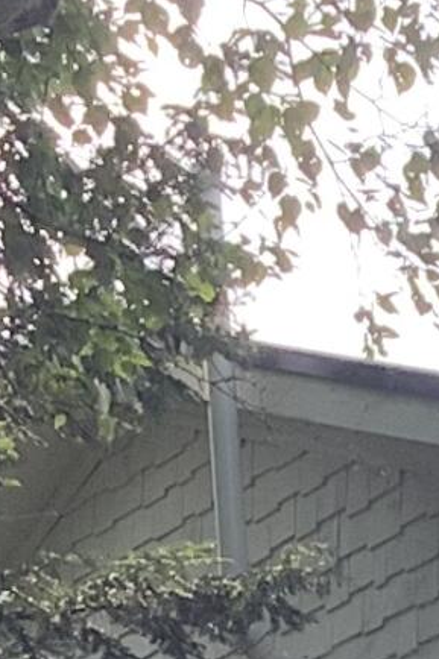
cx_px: 729
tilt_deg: +5.9
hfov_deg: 6.1
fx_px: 4082
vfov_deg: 8.5
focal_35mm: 223
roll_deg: +1.5
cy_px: 1575
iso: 25
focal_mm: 3.3
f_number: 2.4
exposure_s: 1/231
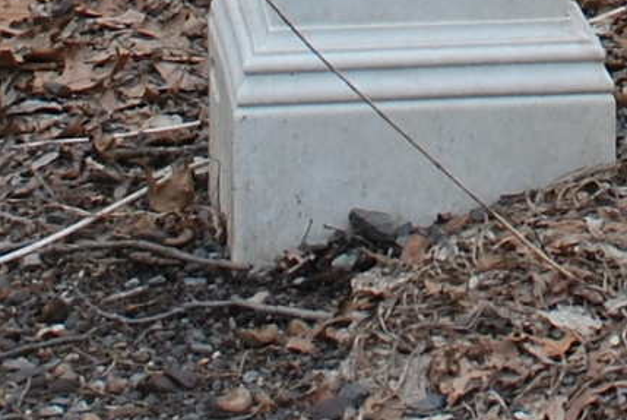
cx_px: 792
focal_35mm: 279
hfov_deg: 7.3
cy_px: -1081
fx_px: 4864
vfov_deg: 4.6
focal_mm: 26
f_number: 5.6
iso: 180
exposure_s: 1/125
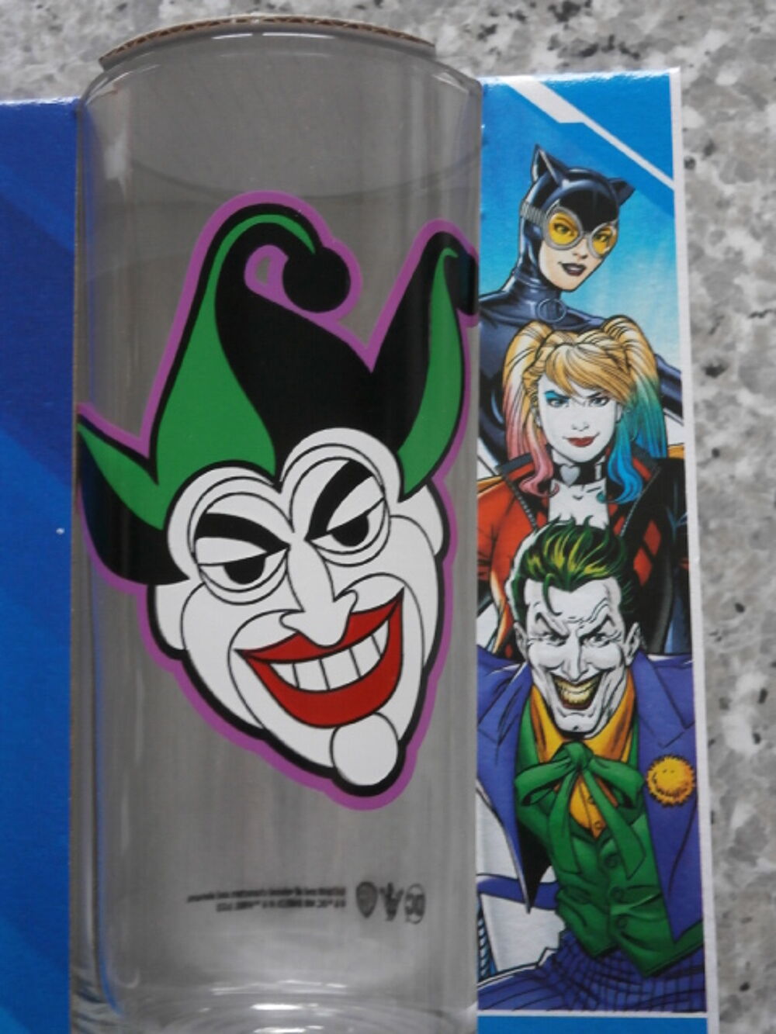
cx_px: 388
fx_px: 1405
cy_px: 517
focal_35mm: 47
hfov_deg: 30.9
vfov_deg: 40.4
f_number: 3.4
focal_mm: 8.3
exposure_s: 1/20
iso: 200
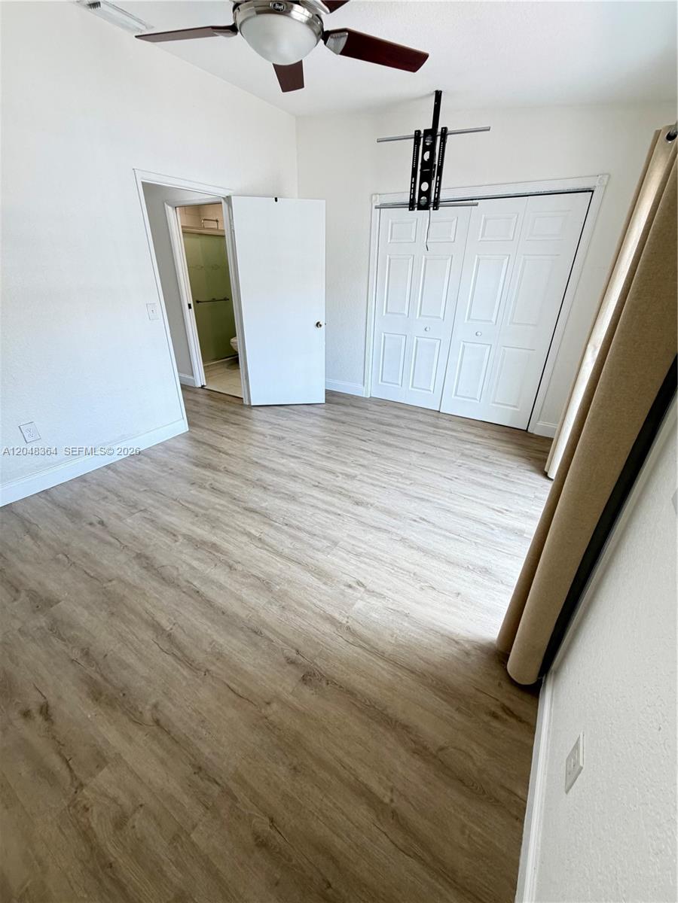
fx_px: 366
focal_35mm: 14
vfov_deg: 102.1
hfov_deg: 85.7
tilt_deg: -27.6
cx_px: 339
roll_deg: -1.1
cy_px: 452
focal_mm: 2.22
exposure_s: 1/60
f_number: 2.2
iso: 250
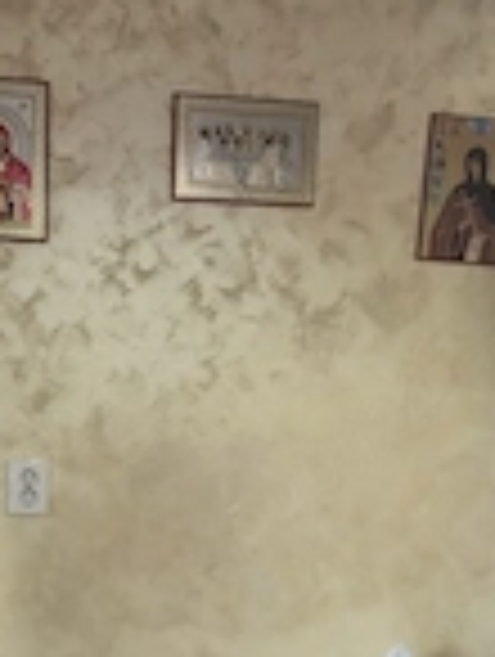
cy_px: 513
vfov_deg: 30.0
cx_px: 212
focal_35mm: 63
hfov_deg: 23.3
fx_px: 1198
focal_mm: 5.4
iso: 100
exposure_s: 1/50
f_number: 1.8
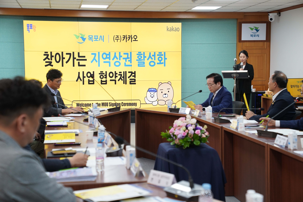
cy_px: 101
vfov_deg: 19.5
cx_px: 152
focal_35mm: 70
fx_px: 589
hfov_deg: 28.8
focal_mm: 70
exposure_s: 1/200
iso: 1600
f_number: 4
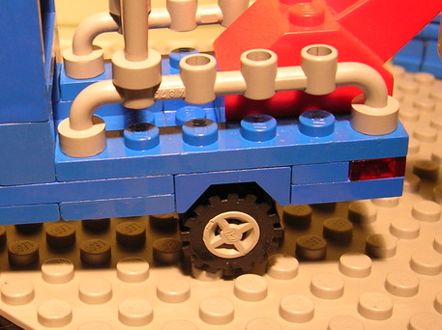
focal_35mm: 67
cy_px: 178
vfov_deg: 21.9
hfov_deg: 28.5
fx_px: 855
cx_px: 103
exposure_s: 1/7.4
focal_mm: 5.7
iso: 50
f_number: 2.9
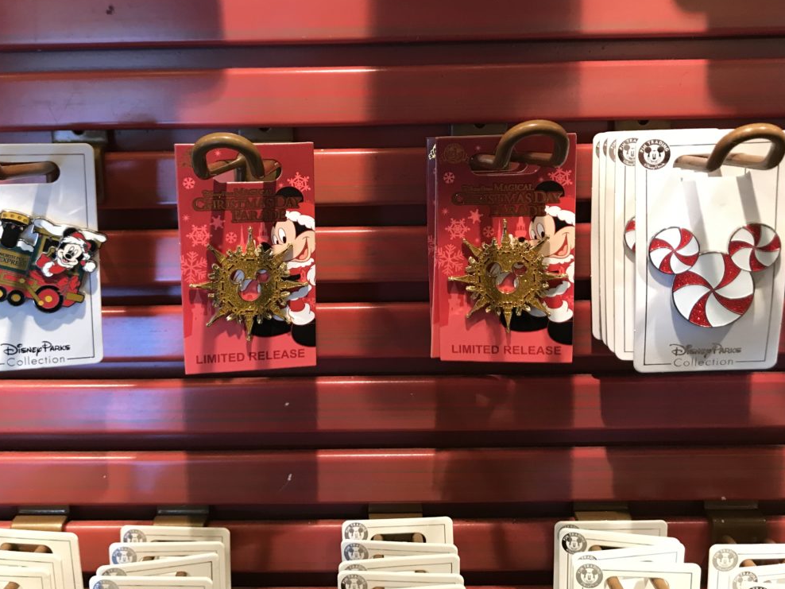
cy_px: 246
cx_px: 365
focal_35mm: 34
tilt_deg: -8.5
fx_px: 771
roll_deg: +0.7
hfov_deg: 53.9
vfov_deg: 41.7
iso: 80
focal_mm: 3.99
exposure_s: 1/15
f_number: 1.8
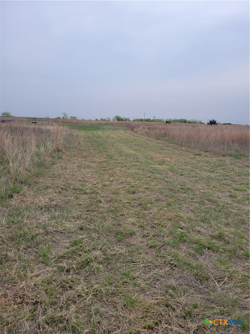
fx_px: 250
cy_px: 167
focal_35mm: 26
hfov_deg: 53.1
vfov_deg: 67.3
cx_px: 125
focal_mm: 5.4
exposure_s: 1/2913
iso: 40
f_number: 1.8
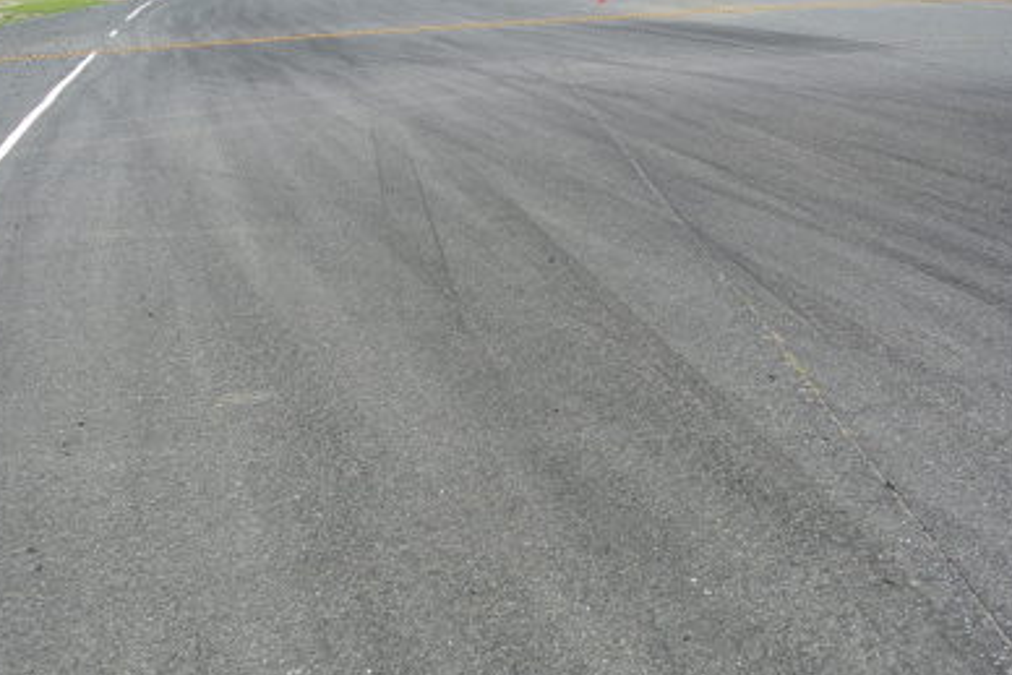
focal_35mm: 41
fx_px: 1153
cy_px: 453
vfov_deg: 32.4
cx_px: 485
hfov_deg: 47.4
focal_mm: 11.4
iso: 100
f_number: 4
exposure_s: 1/200
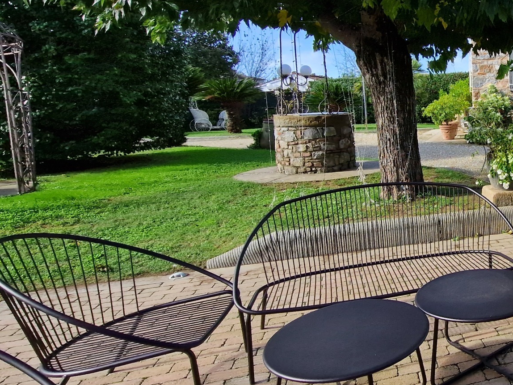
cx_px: 527
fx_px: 430
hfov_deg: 48.9
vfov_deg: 47.9
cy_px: 150
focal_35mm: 29
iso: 50
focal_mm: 2.2
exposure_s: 1/882
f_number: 2.2
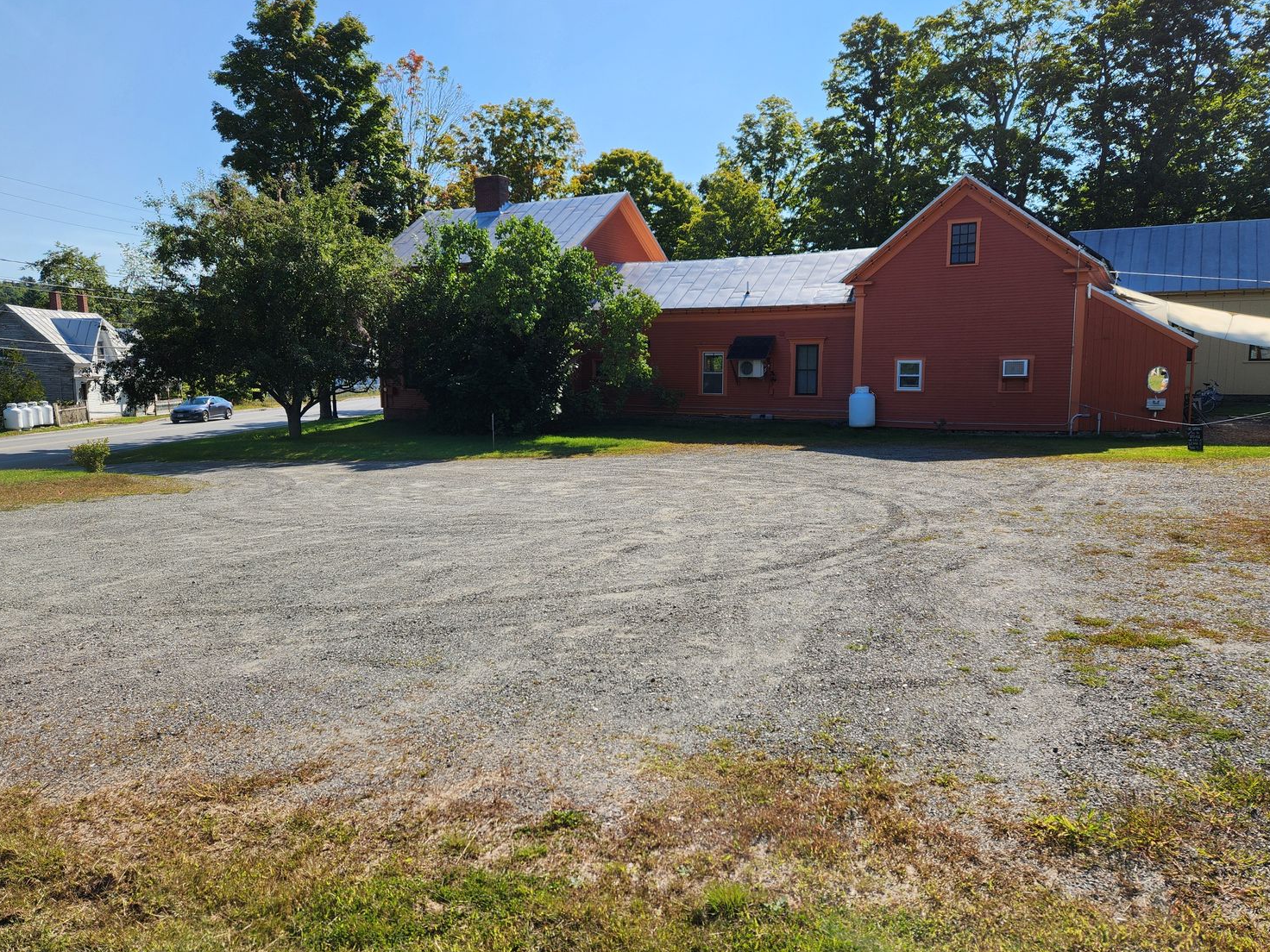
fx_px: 917
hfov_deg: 69.4
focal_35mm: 25
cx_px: 630
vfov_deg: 54.9
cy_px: 484
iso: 20
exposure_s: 1/1593
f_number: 1.8
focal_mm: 5.4
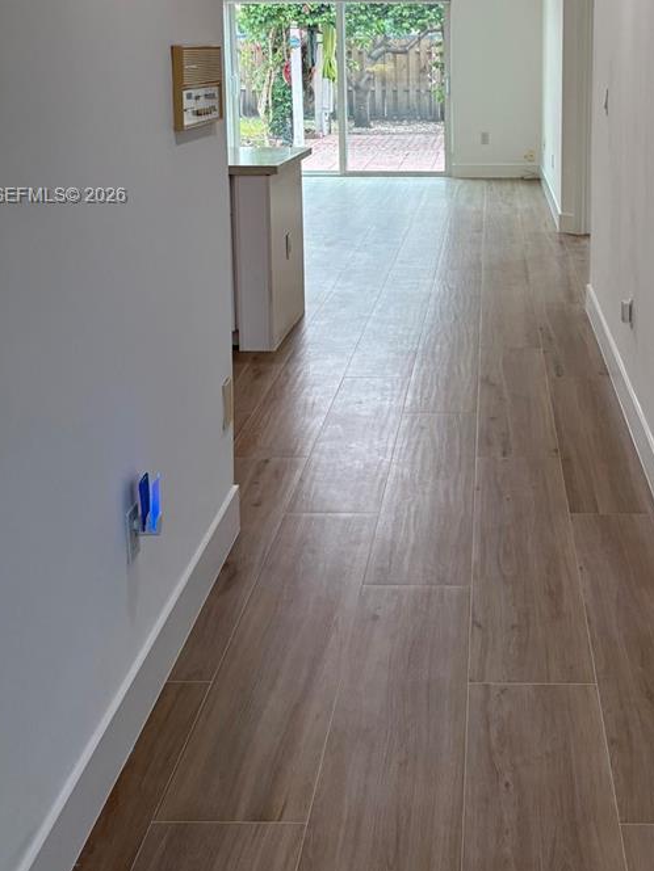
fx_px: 1184
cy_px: 197
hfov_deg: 30.5
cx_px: 474
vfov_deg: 39.1
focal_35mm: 47
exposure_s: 1/228
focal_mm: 5.96
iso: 125
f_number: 1.6
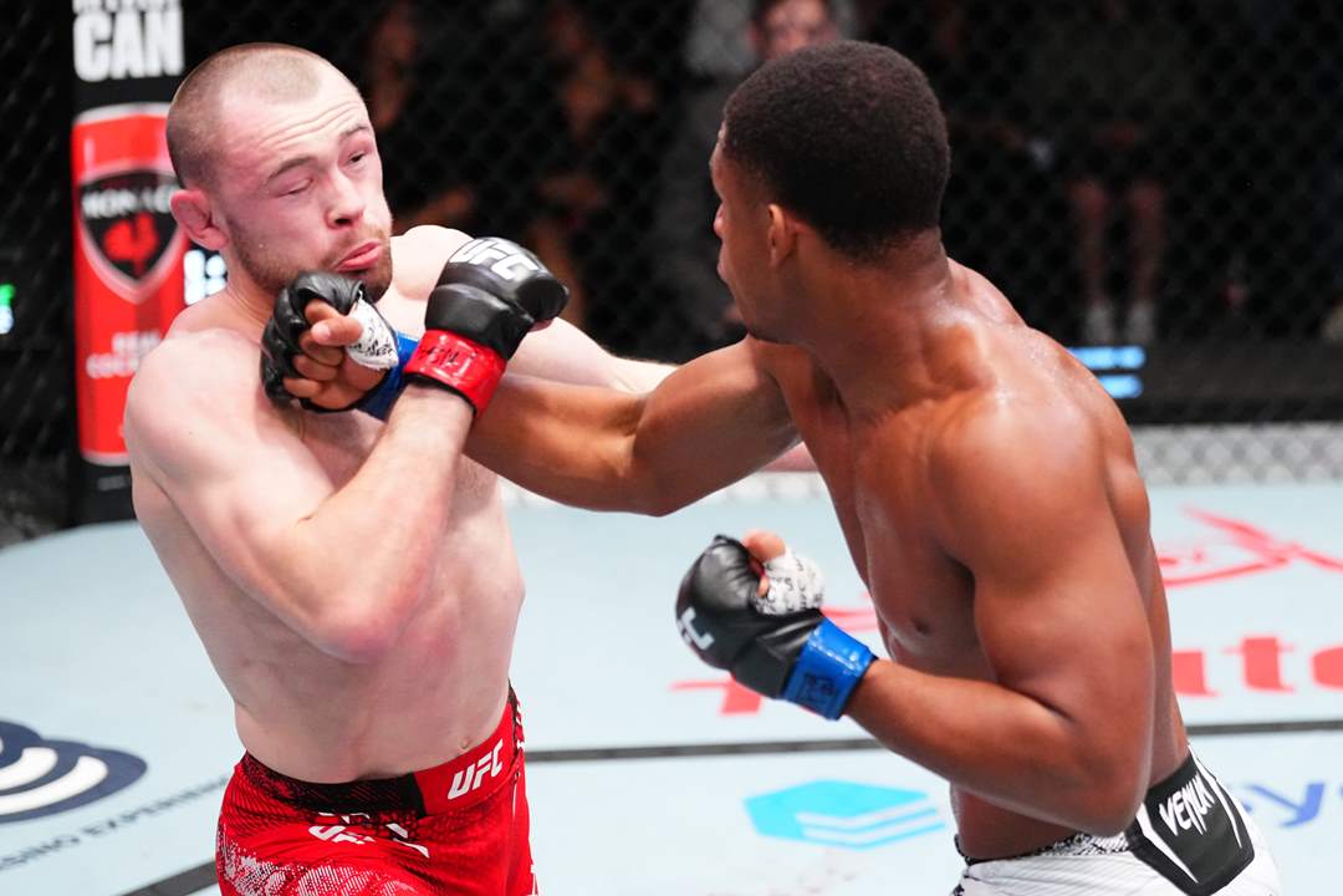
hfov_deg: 23.6
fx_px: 3208
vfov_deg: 15.9
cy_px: 448
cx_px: 672
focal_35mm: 86
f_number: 2.8
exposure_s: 1/1250
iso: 5000
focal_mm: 86
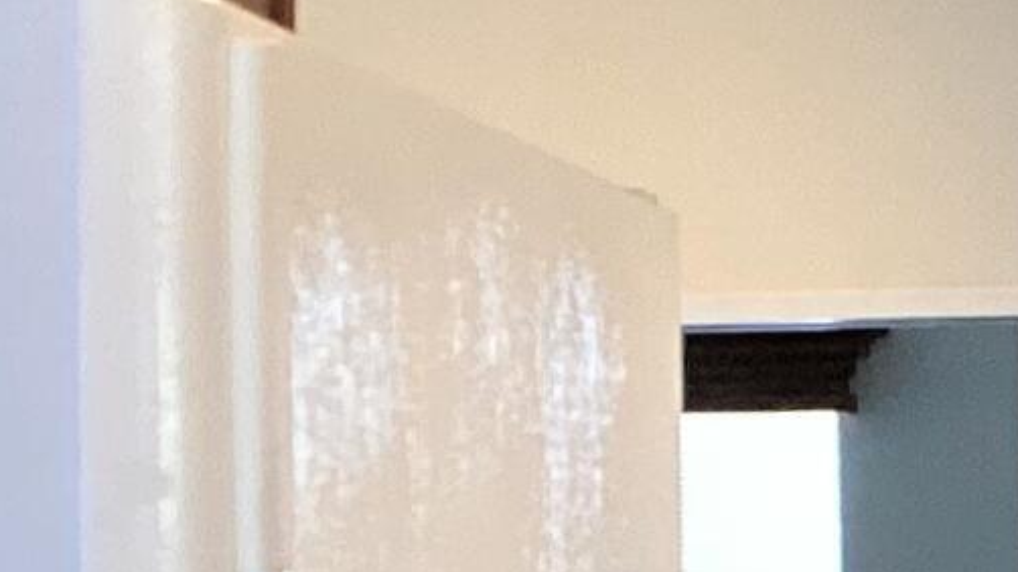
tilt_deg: +0.1
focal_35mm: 202
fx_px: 5451
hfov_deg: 10.2
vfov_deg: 6.0
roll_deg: +0.7
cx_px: 1701
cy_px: 527
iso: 125
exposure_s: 1/60
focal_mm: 3.3
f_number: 2.4
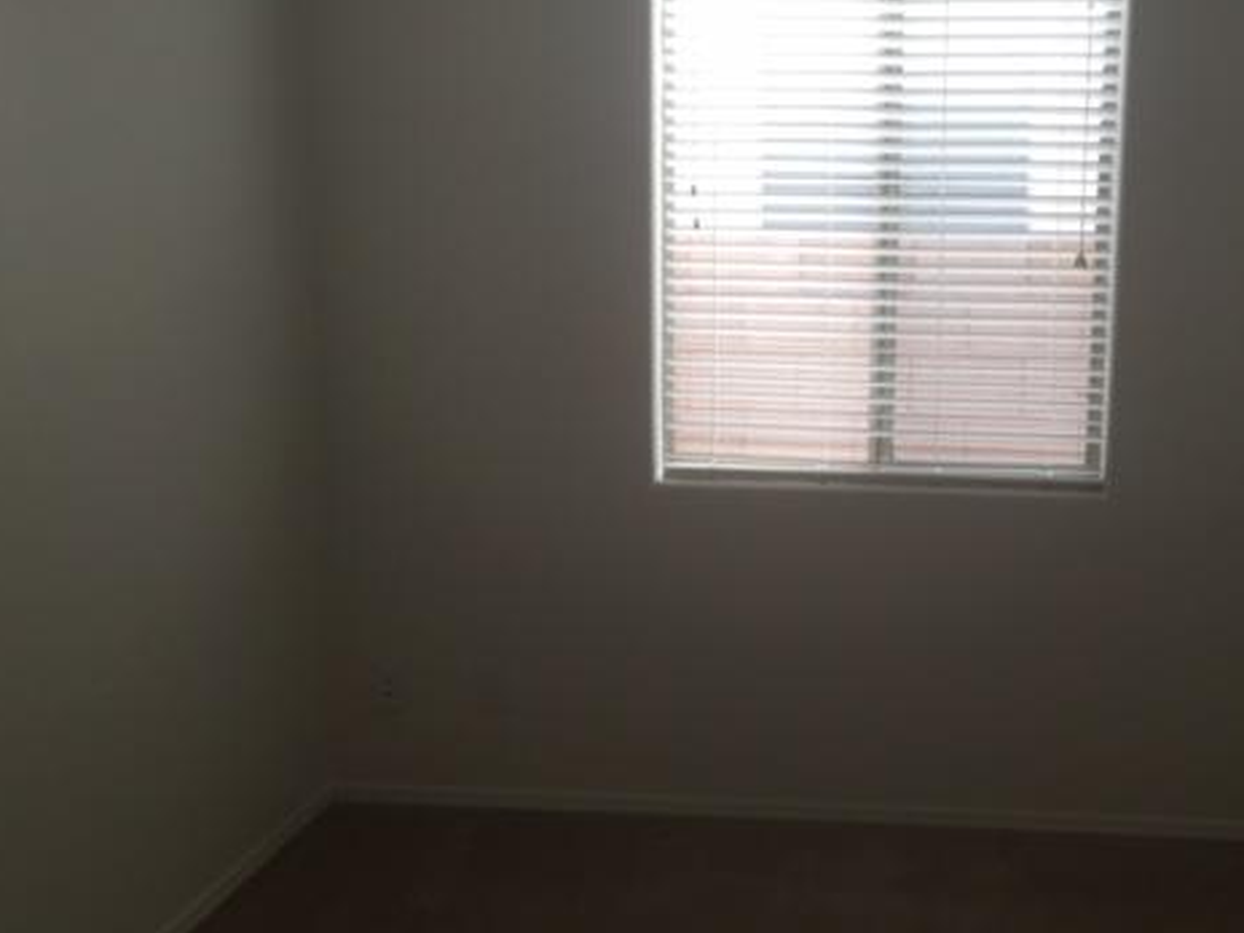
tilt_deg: -10.4
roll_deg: -1.4
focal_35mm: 40
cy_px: 485
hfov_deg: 46.3
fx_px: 1437
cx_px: 799
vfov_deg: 36.0
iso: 32
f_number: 2.2
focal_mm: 4.15
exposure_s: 1/40
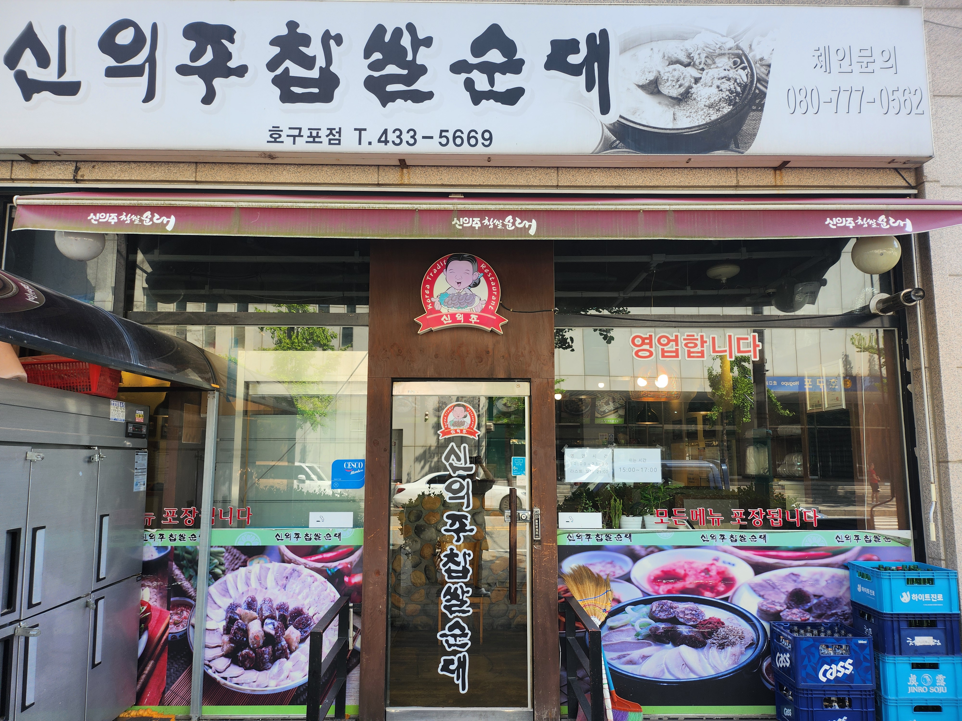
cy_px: 360
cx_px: 481
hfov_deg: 71.6
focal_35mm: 24
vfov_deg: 56.8
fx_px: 667
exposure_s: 1/403
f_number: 1.8
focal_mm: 5
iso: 50
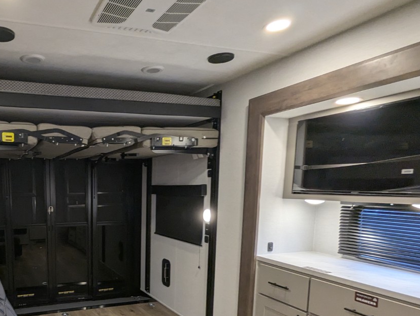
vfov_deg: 49.6
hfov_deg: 59.9
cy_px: 232
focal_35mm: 27
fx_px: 328
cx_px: 82
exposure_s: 1/53.9
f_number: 2.2
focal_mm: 2.35
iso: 117
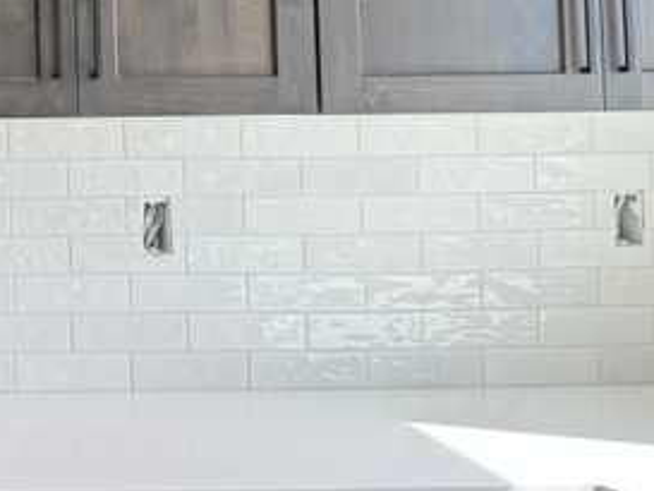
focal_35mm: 90
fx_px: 1701
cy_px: -41
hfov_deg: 19.9
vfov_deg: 16.0
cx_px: -201
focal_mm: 6.76
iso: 80
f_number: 1.78
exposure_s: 1/222
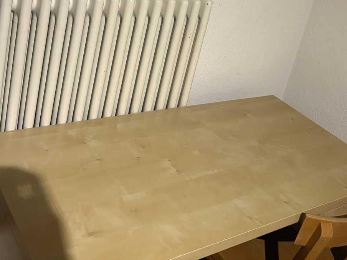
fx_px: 461
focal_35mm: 46
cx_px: 163
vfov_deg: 30.3
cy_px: 32
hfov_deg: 41.2
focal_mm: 5.96
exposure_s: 1/50
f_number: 1.6
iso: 250
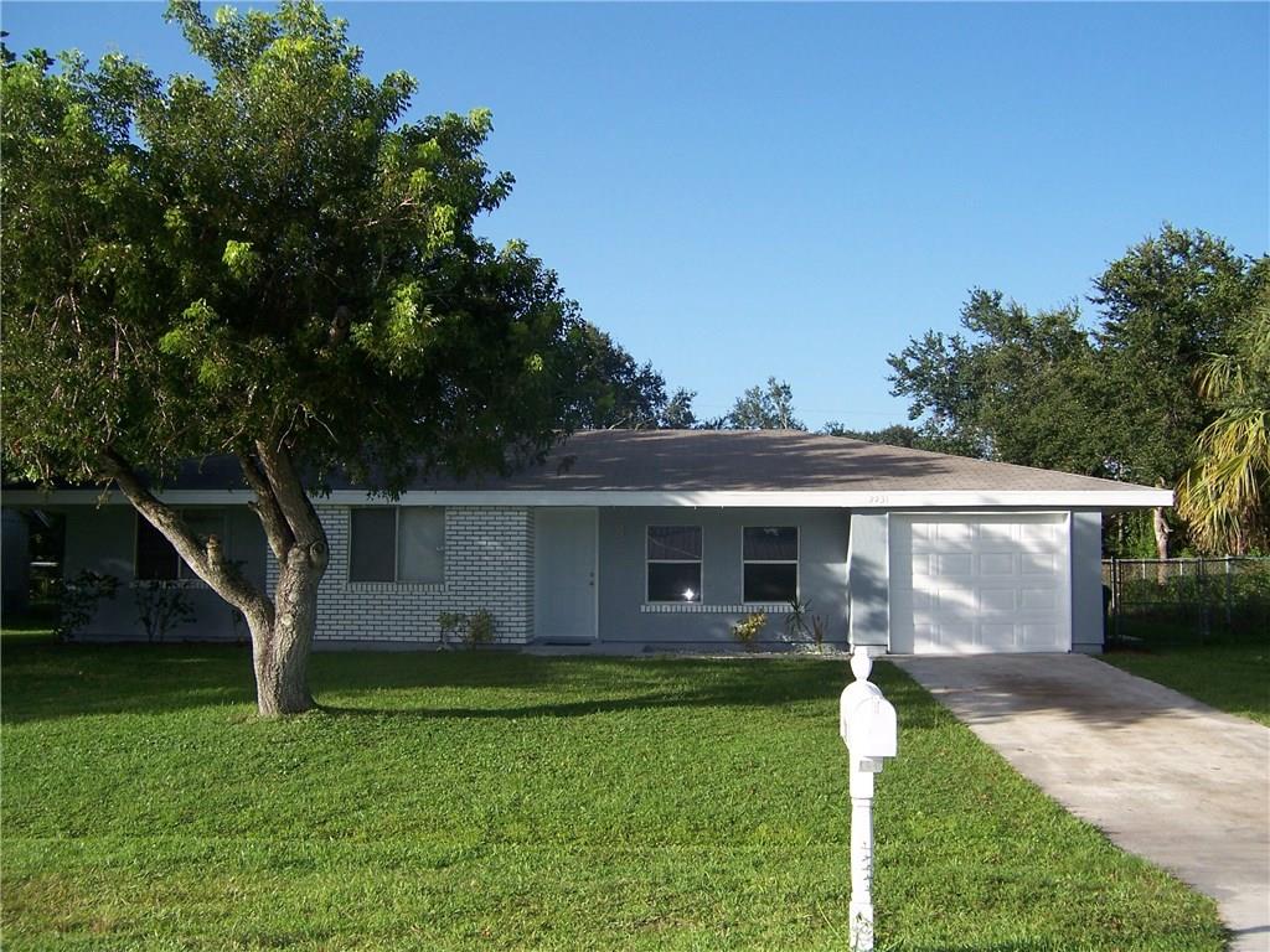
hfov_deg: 55.4
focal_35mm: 33
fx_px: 1211
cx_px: 635
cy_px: 476
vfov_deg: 42.9
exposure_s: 1/500
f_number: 3.4
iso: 80
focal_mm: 5.5
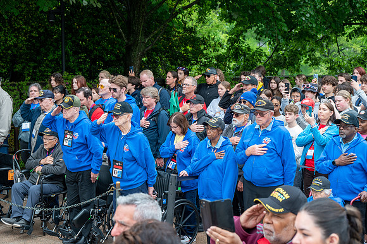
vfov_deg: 18.4
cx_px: 184
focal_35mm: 74
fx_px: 754
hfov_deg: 27.4
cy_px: 122
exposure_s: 1/100
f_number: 6.3
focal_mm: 74
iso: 450
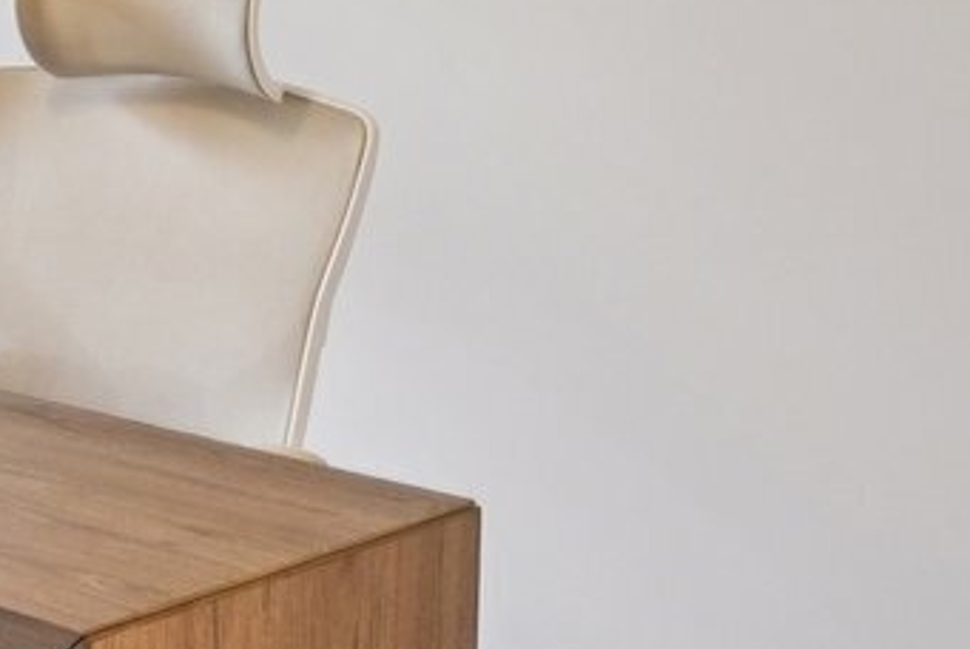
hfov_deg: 19.4
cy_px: -124
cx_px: -671
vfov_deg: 15.7
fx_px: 2265
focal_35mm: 84
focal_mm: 14
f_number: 8
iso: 320
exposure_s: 1/8
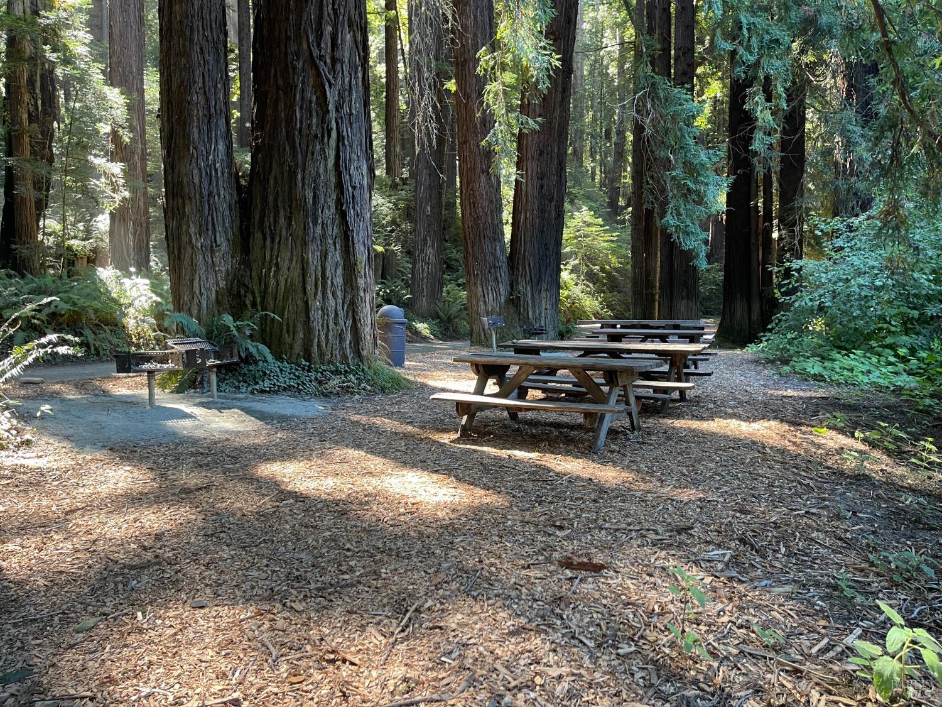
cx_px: 471
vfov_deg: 54.9
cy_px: 354
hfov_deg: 69.4
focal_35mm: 25
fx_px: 680
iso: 125
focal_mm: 5.1
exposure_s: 1/63
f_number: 1.6
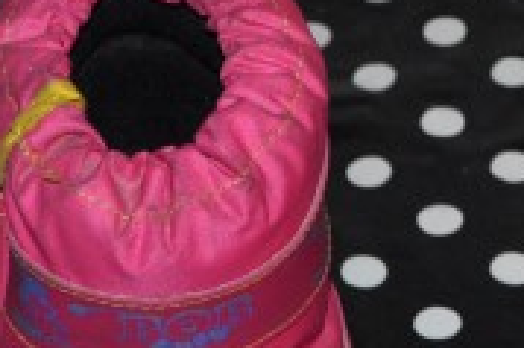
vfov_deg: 7.1
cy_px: 213
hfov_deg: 10.5
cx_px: 572
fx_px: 2821
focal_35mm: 194
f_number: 4.8
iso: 1250
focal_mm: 32
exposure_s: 1/60
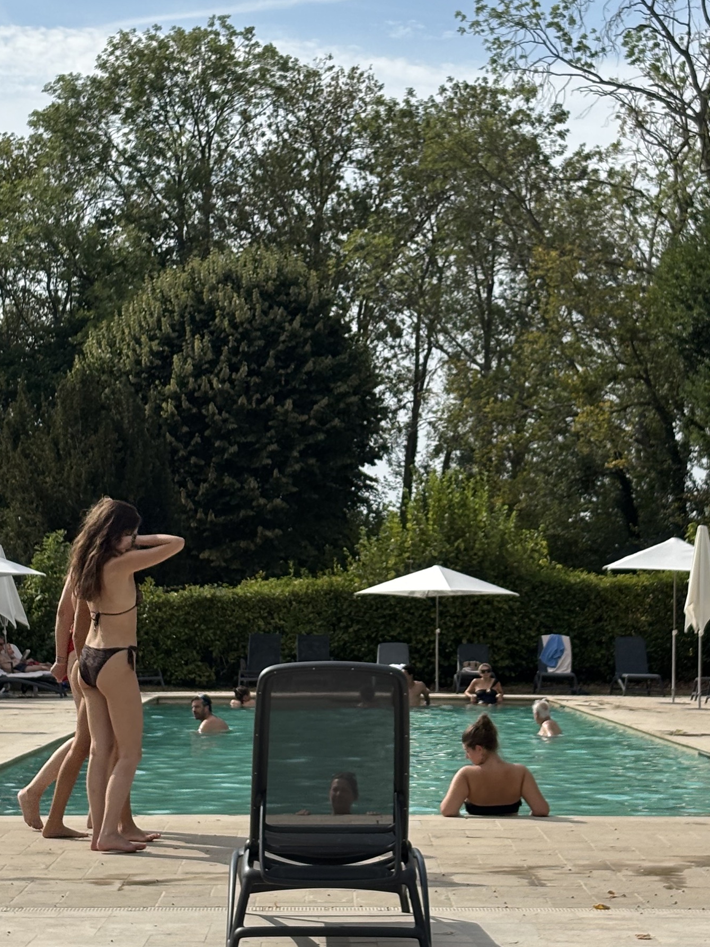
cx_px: 374
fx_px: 2407
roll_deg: -0.2
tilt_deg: +5.0
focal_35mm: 88
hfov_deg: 16.8
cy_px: 426
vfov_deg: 22.2
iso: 40
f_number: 1.6
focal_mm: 5.96
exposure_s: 1/6329
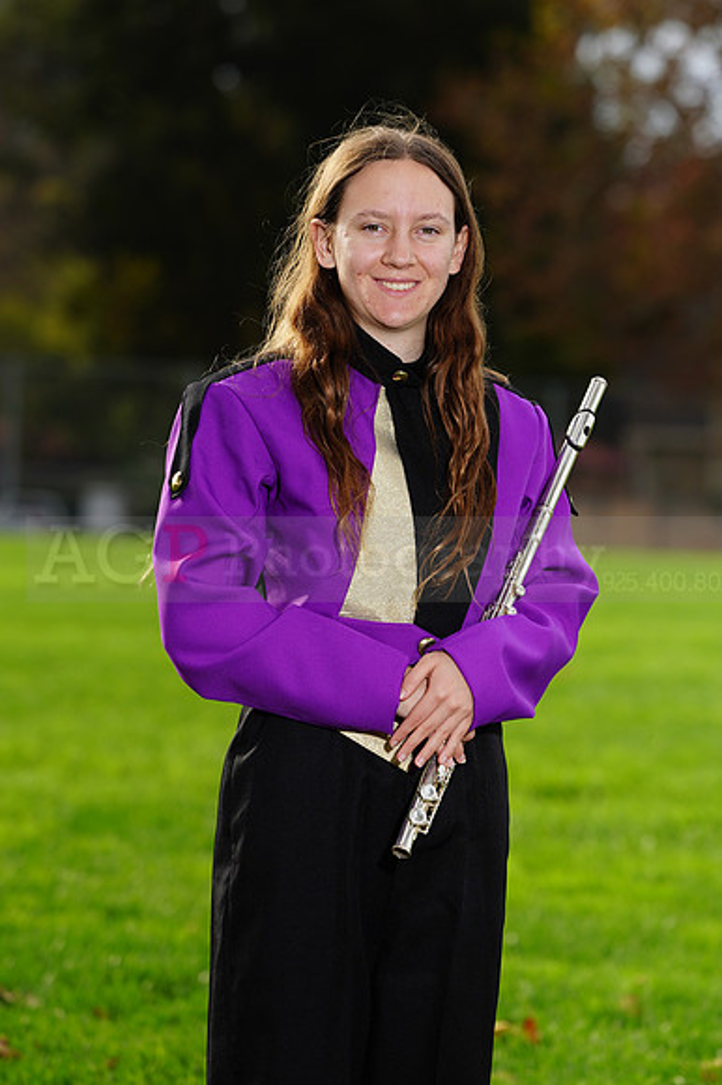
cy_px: 542
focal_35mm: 238
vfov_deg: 8.7
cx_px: 361
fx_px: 7168
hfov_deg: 5.8
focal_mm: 238
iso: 100
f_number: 7.1
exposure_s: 1/200
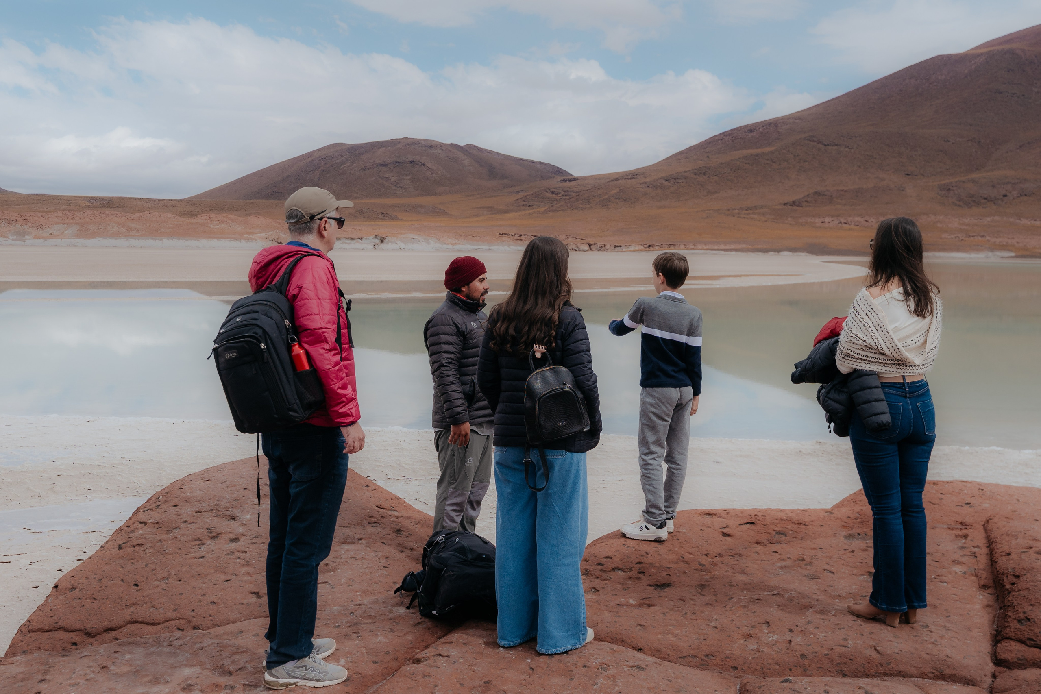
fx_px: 1155
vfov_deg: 33.4
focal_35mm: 40
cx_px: 545
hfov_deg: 48.5
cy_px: 316
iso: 200
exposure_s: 1/1600
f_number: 4.5
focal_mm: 24
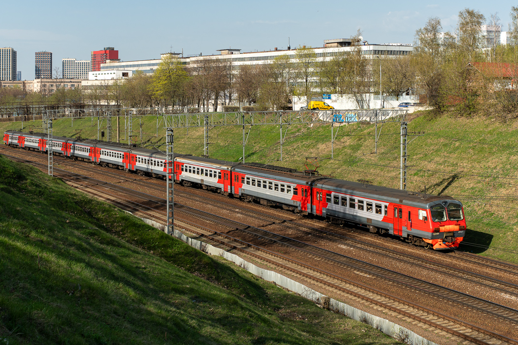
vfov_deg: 22.6
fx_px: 863
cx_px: 240
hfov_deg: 33.4
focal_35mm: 60
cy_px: 139
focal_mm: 50
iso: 250
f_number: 8
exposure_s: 1/640
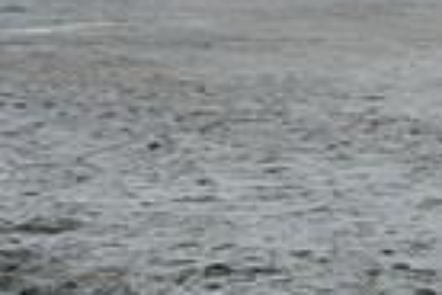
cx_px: 749
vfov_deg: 9.1
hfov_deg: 12.6
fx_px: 1854
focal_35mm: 151
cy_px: 67
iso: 200
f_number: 5.6
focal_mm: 24
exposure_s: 1/100
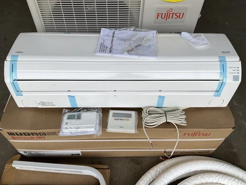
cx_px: 123
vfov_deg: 48.2
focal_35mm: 29
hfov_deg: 61.7
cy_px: 92
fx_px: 206
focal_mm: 3
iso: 25
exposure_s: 1/534
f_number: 1.8
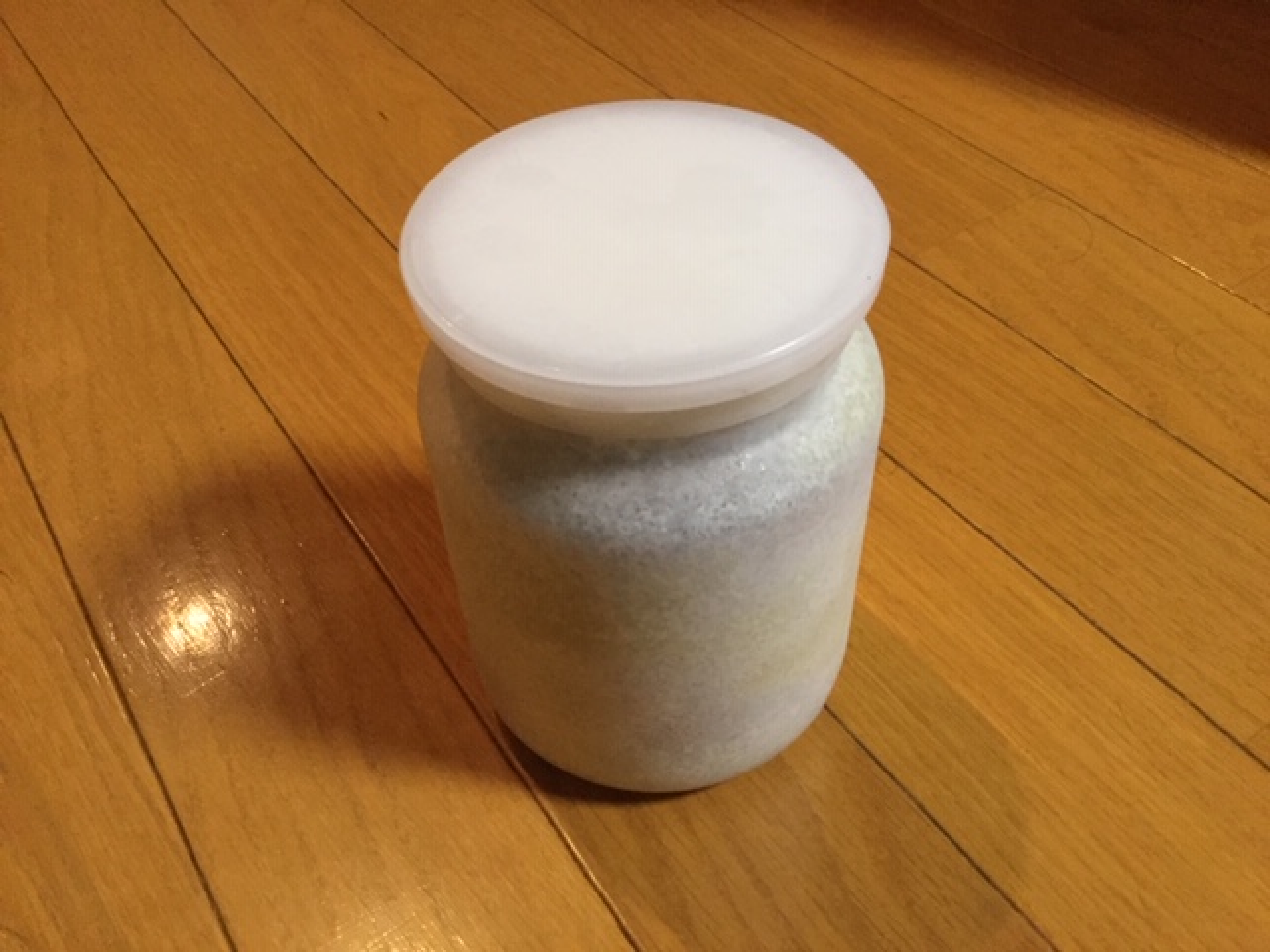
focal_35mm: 31
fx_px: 1137
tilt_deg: -46.1
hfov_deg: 58.4
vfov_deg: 45.4
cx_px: 635
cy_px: 476
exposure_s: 1/30
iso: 160
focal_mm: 3.3
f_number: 2.4
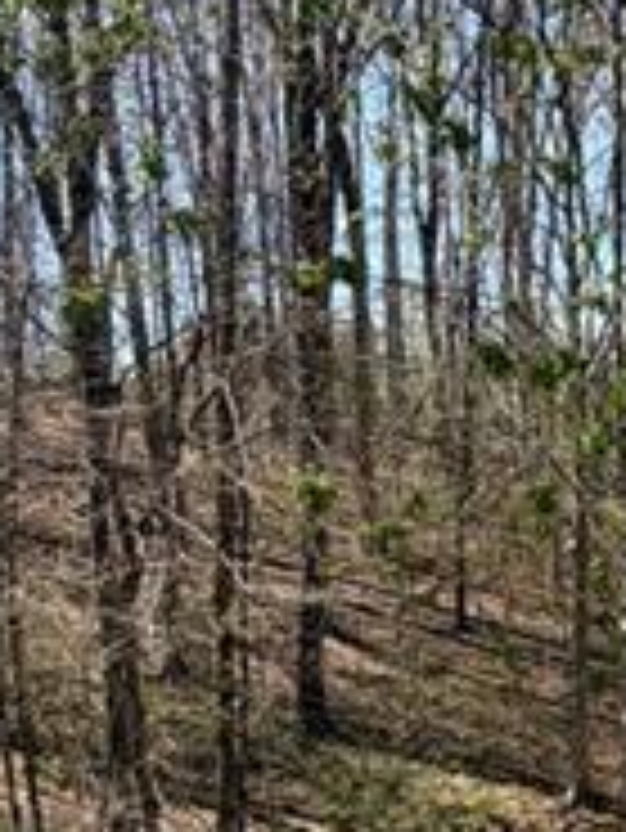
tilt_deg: -9.6
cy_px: 738
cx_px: 752
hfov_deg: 23.1
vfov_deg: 31.7
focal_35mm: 58
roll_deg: +0.6
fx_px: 1397
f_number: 2.2
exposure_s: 1/527
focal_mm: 2.22
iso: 40
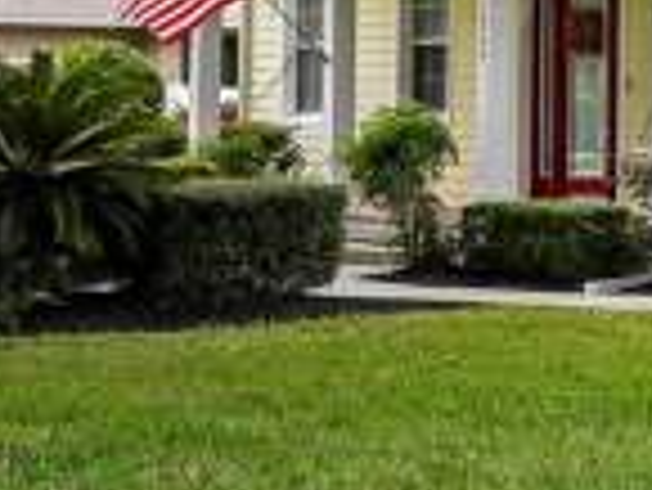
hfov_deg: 13.6
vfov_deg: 12.0
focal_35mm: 122
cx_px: 1331
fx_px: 2300
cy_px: 2
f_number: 20
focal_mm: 23
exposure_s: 1/30
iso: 160
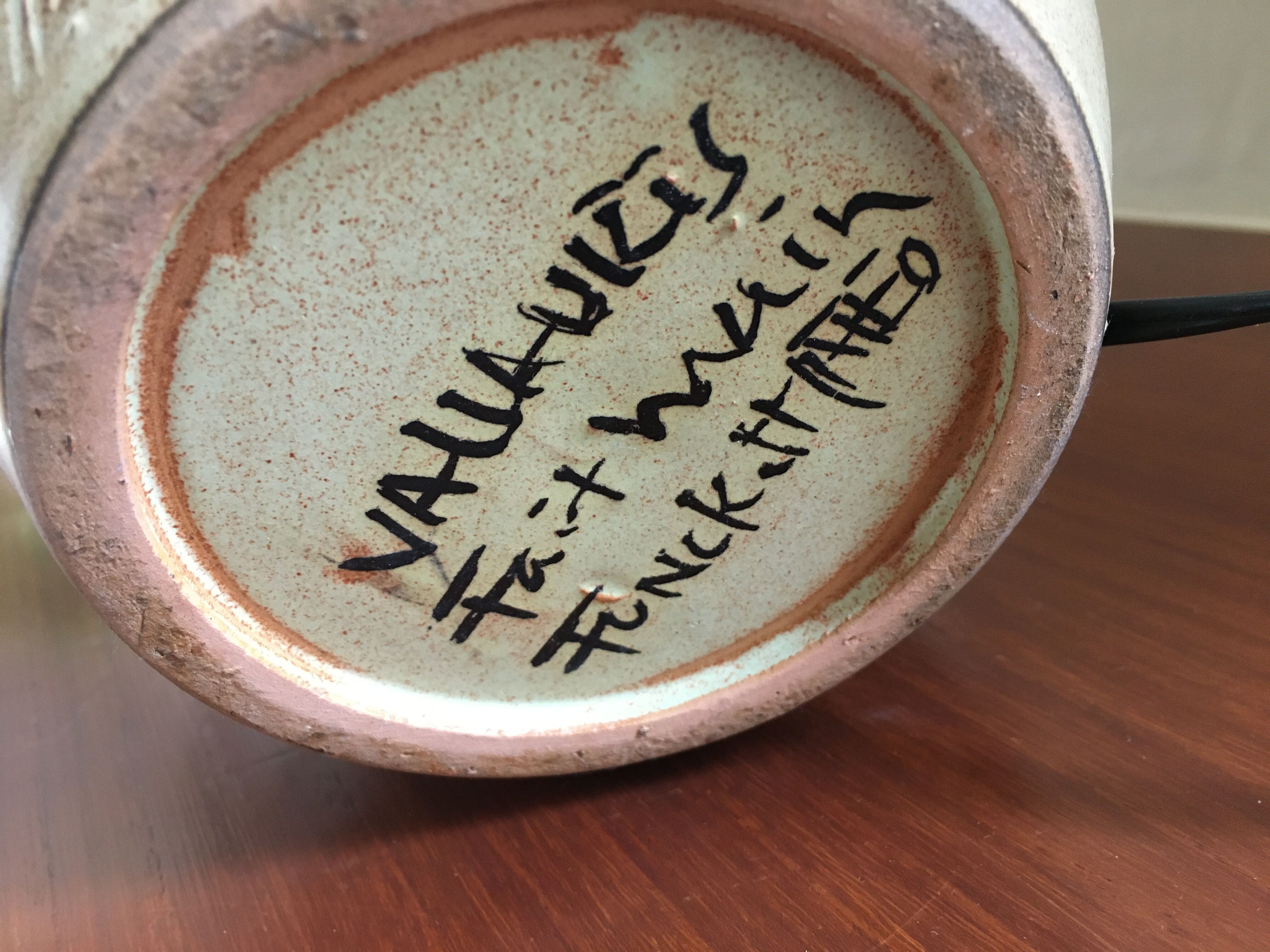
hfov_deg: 61.7
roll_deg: +8.4
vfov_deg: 48.2
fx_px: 1064
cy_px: 476
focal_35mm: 29
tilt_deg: -21.0
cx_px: 635
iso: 200
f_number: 2.2
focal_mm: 4.15
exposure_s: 1/20
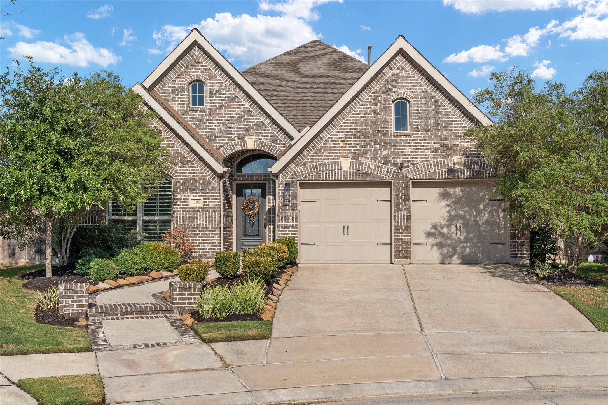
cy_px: 202
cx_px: 304
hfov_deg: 45.4
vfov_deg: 31.2
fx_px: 726
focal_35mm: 43
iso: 320
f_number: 9
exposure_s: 1/1000
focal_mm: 29
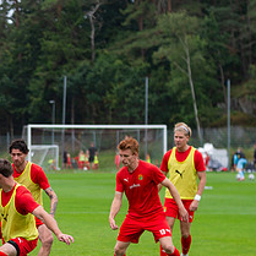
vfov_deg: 7.8
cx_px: -42
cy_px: 217
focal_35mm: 224
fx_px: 1874
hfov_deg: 7.8
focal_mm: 95
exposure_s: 1/1250
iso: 280
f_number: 3.2
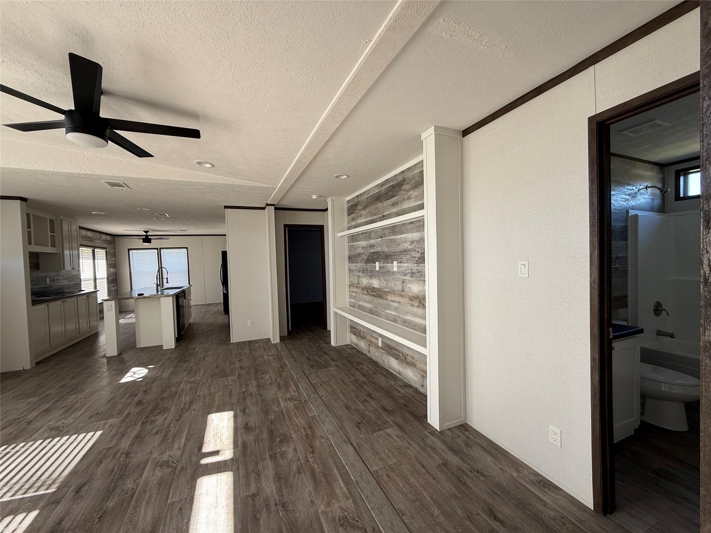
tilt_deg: -0.5
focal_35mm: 14
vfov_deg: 85.7
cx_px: 356
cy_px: 266
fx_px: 288
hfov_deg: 102.1
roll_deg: +2.1
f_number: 2.2
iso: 64
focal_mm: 2.22
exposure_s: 1/99
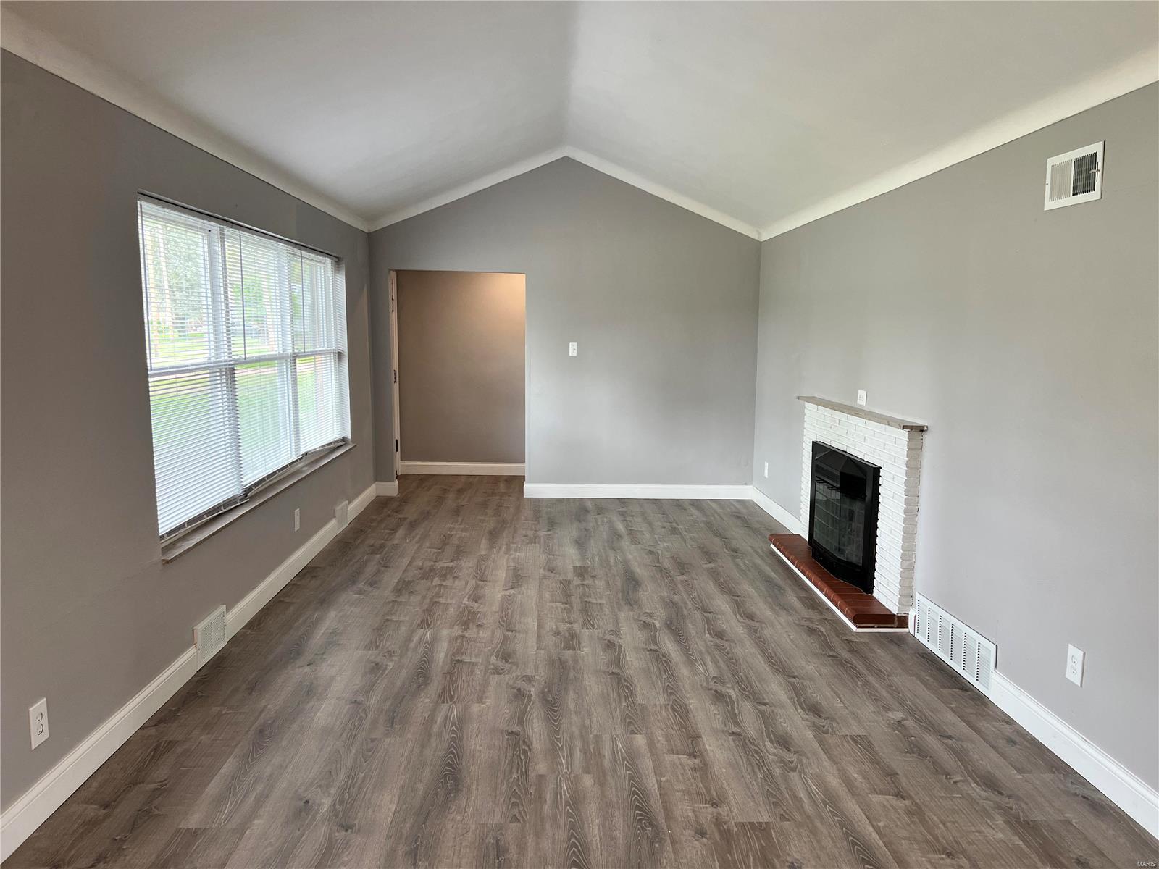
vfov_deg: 53.1
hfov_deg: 67.3
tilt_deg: -9.5
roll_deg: -0.4
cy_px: 434
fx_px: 871
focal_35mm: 26
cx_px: 580
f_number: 1.5
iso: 125
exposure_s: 1/120
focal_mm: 5.7
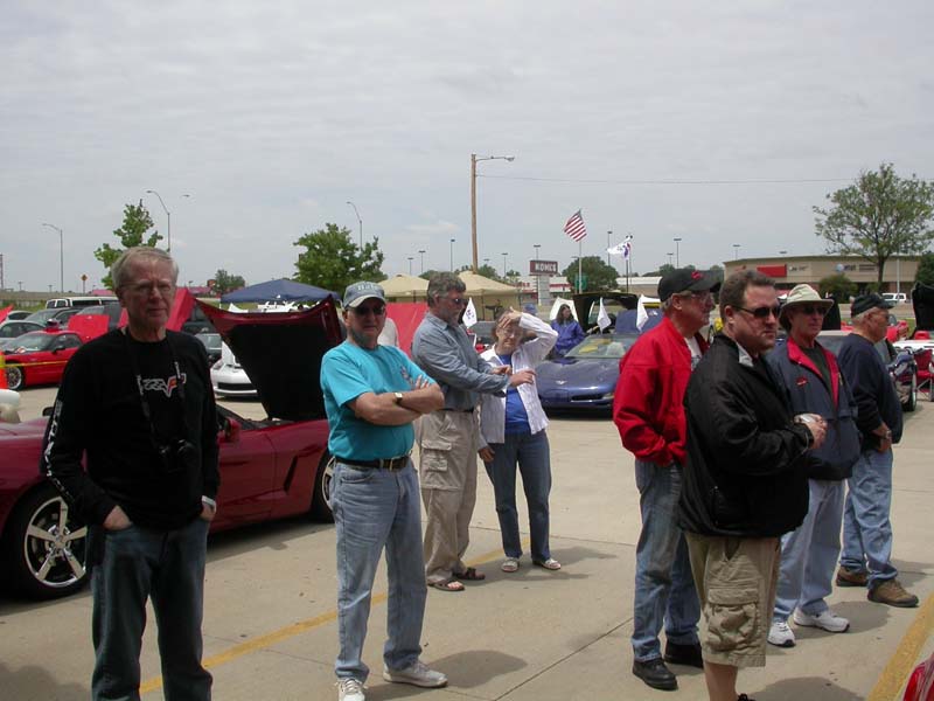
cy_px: 350
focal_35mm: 38
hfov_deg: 49.0
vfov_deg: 37.7
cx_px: 467
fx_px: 1025
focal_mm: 7.85
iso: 100
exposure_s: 1/507
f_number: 7.5
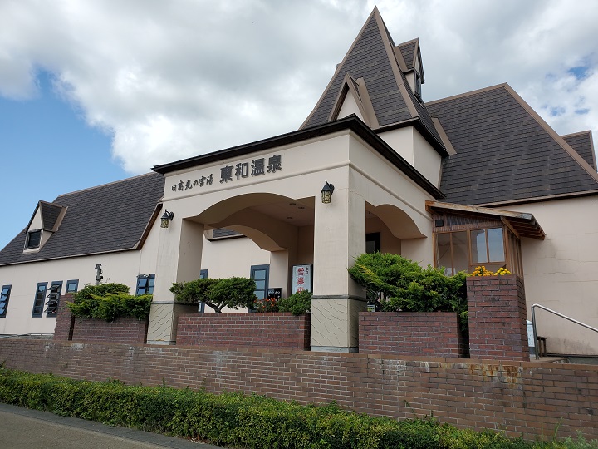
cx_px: 299
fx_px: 449
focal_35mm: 26
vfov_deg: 53.1
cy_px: 224
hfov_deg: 67.3
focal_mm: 4.3
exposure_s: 1/1384
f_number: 2.4
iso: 50
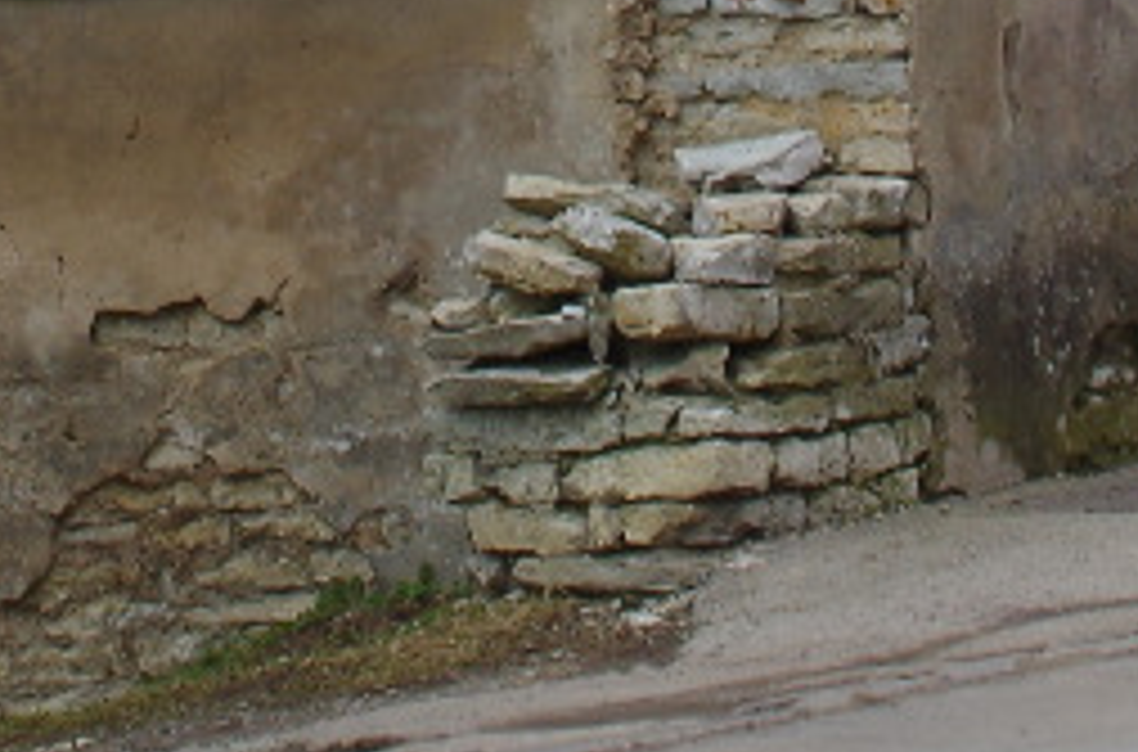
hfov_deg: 6.5
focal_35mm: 316
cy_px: -738
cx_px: 333
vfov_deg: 4.3
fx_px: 9958
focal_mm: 33
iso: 200
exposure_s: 1/160
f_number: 11
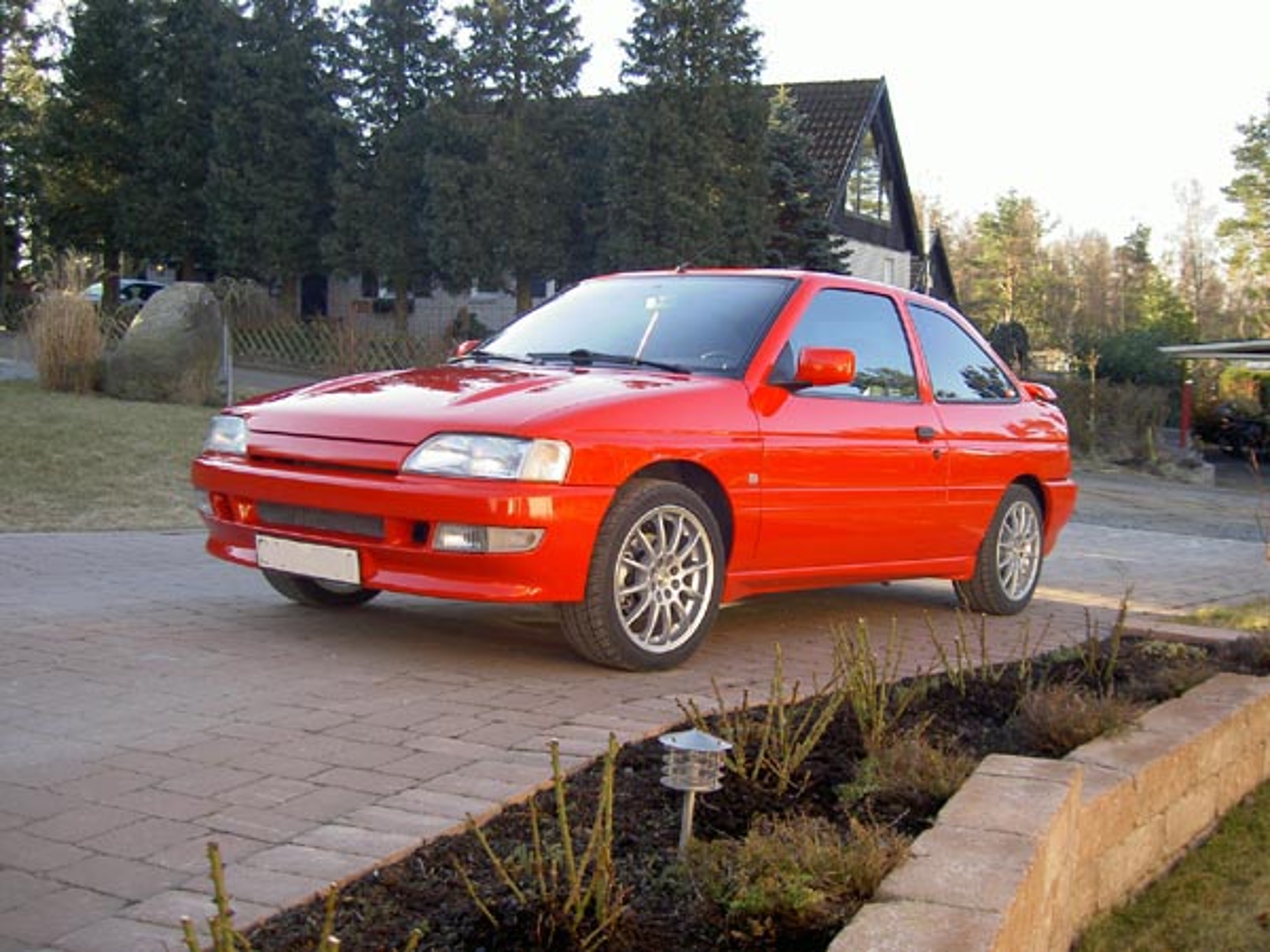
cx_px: 635
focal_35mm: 39
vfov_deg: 36.8
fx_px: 1431
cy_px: 476
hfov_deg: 47.9
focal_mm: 8
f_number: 2.8
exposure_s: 1/125
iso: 100
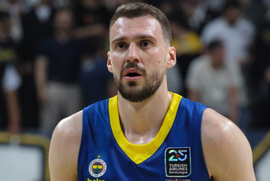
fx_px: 2417
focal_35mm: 322
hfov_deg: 6.4
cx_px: 135
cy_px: 90
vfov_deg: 4.3
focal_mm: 214.4
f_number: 5.6
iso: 6400
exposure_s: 1/640
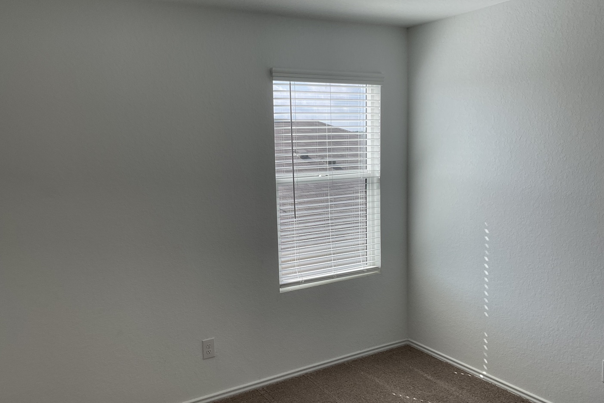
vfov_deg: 42.3
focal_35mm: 31
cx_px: 296
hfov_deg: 60.3
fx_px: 520
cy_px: 211
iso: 16
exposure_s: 1/342
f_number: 1.8
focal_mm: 3
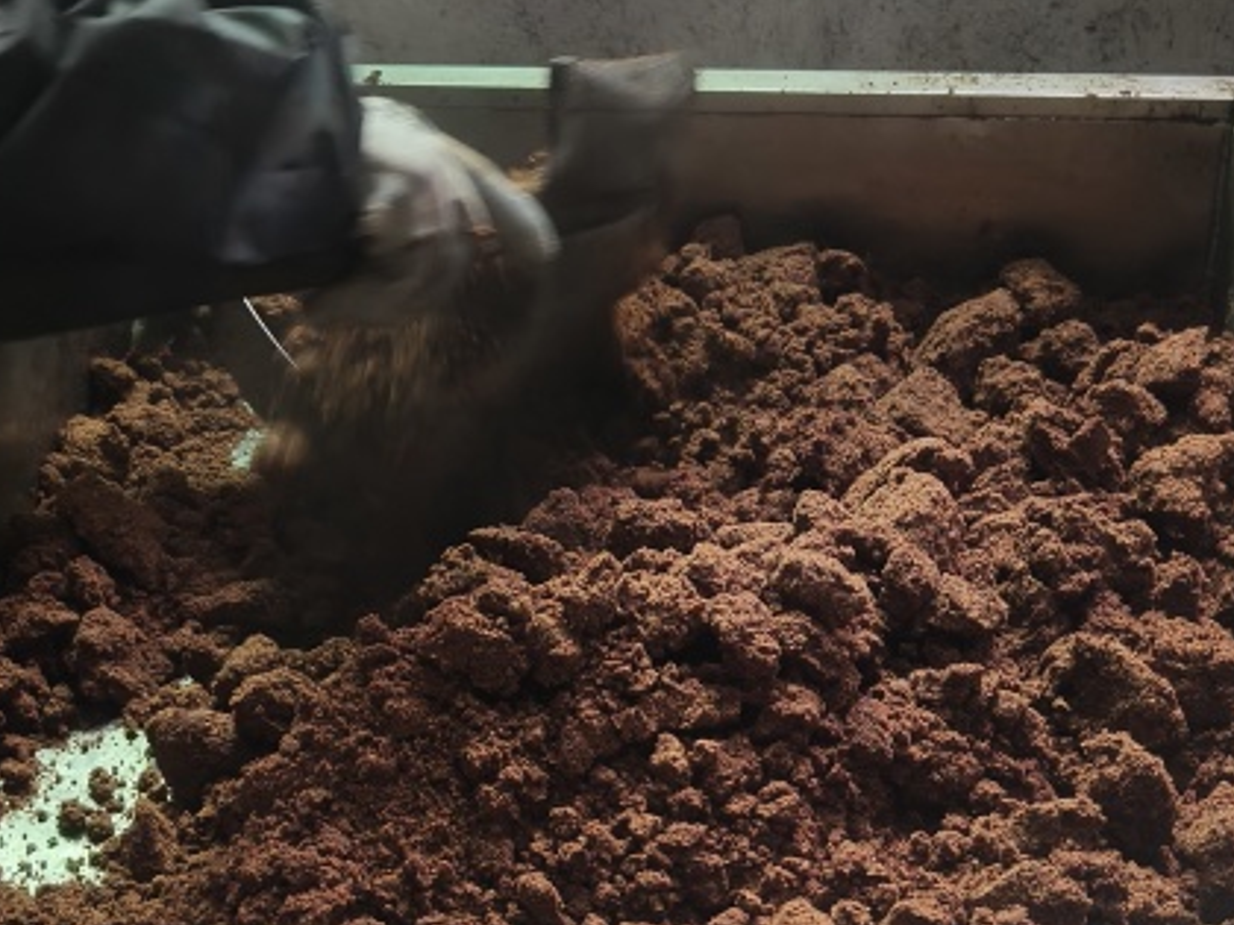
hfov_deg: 31.6
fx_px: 2175
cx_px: 755
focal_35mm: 61
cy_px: 780
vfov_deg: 23.6
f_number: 1.8
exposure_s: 1/100
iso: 125
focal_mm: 5.59
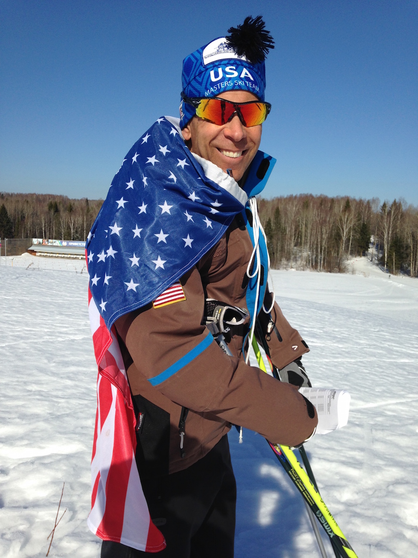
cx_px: 209
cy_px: 279
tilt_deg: -7.0
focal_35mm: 33
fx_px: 531
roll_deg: -2.3
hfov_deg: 43.0
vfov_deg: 55.3
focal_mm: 4.12
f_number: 2.4
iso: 50
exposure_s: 1/2857
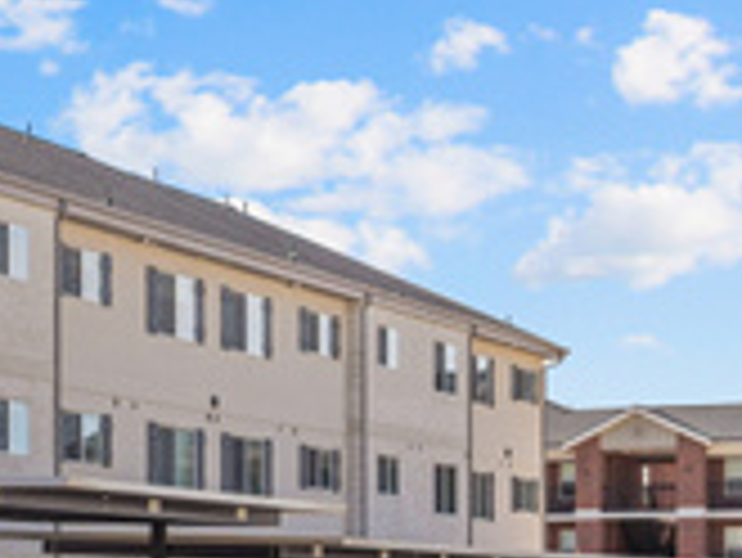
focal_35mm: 132
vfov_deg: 11.1
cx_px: -234
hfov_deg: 14.3
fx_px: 2832
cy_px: 594
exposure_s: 1/800
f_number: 5.6
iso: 200
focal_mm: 17
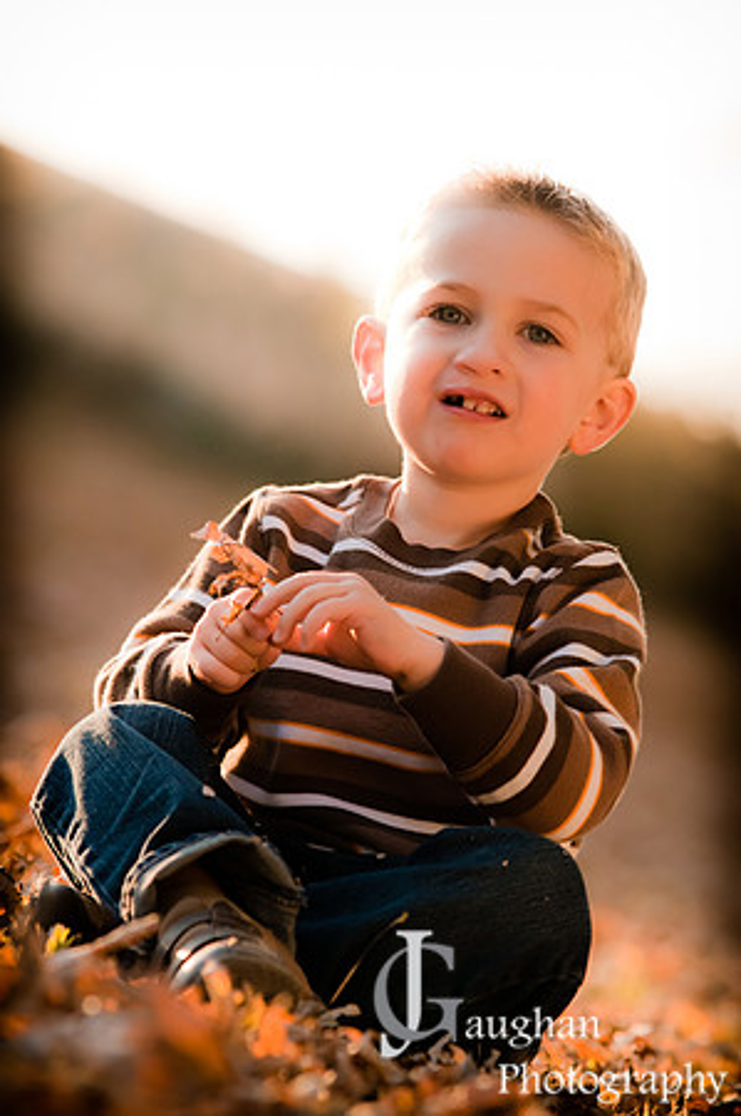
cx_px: 370
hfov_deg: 6.3
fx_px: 6730
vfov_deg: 9.5
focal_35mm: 218
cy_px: 558
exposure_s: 1/1000
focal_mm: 145
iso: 800
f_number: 3.5
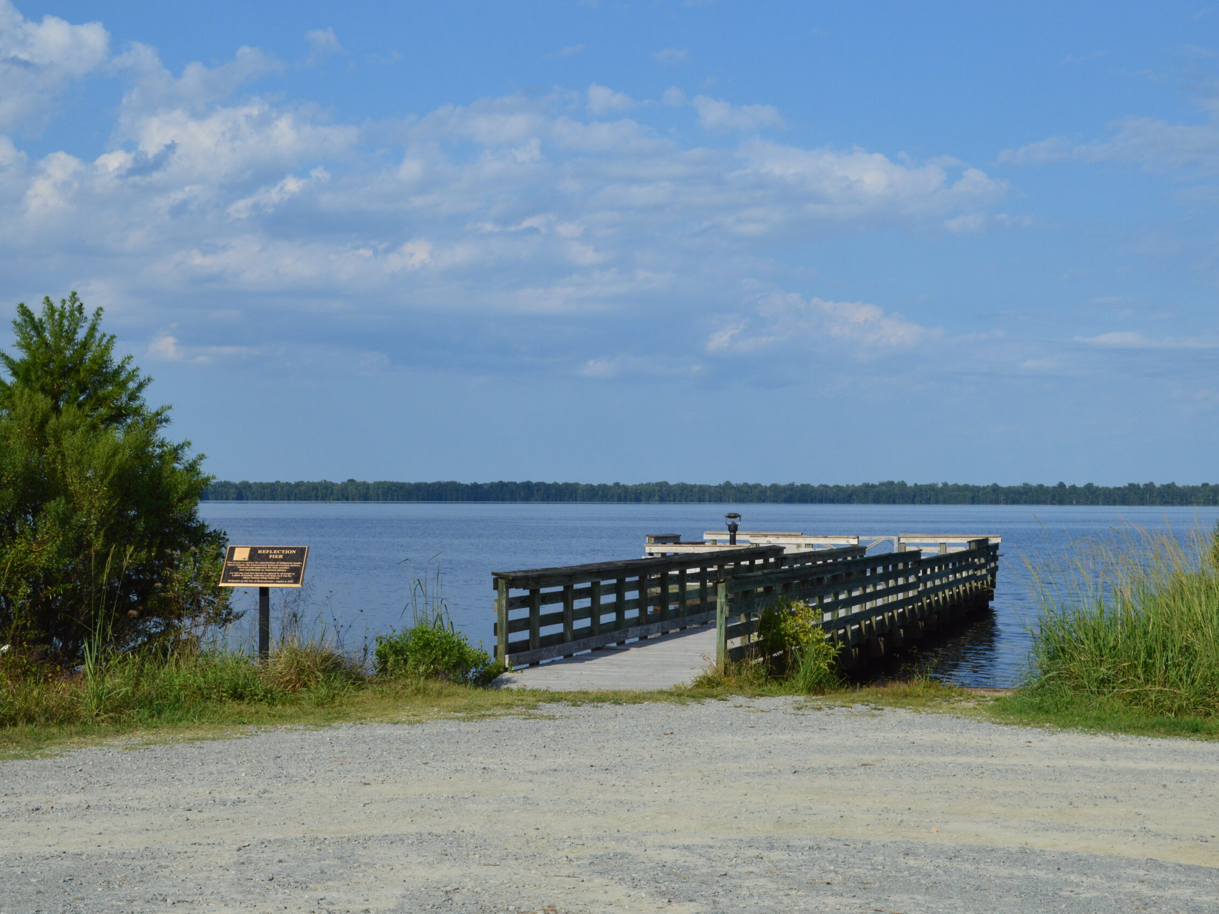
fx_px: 2078
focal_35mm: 59
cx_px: 623
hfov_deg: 32.7
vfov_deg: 24.8
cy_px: 457
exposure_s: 1/500
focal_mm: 36
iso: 360
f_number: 11
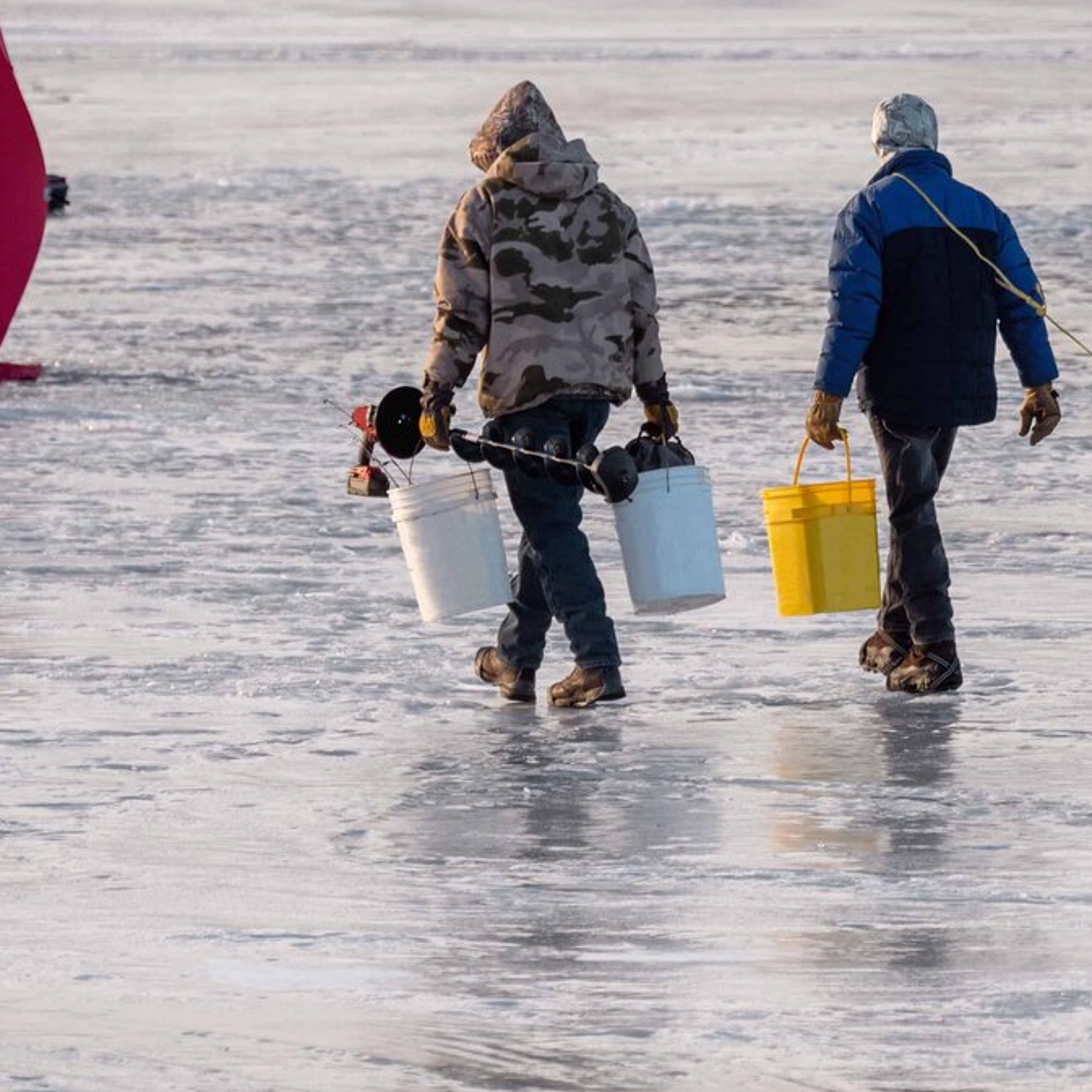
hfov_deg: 2.6
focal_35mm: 673
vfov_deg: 2.6
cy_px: 505
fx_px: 24020
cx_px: 477
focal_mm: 260
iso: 200
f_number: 8
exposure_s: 1/400
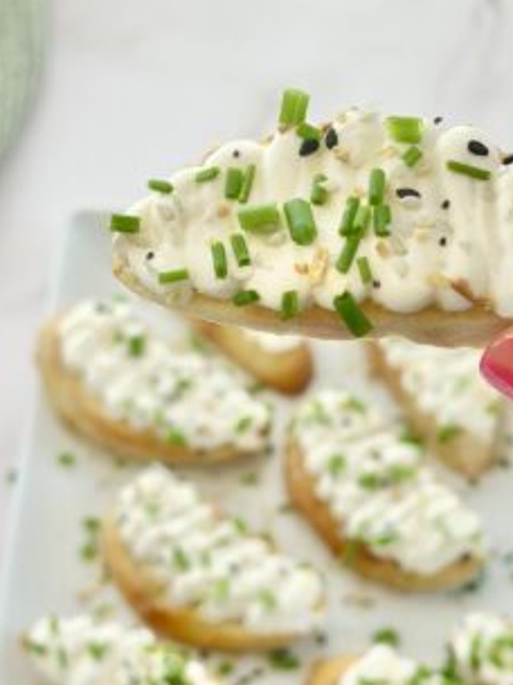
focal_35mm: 79
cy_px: 388
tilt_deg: -57.7
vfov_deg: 24.7
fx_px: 1561
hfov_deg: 18.6
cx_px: 318
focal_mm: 6.86
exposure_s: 1/469
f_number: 1.78
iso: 80
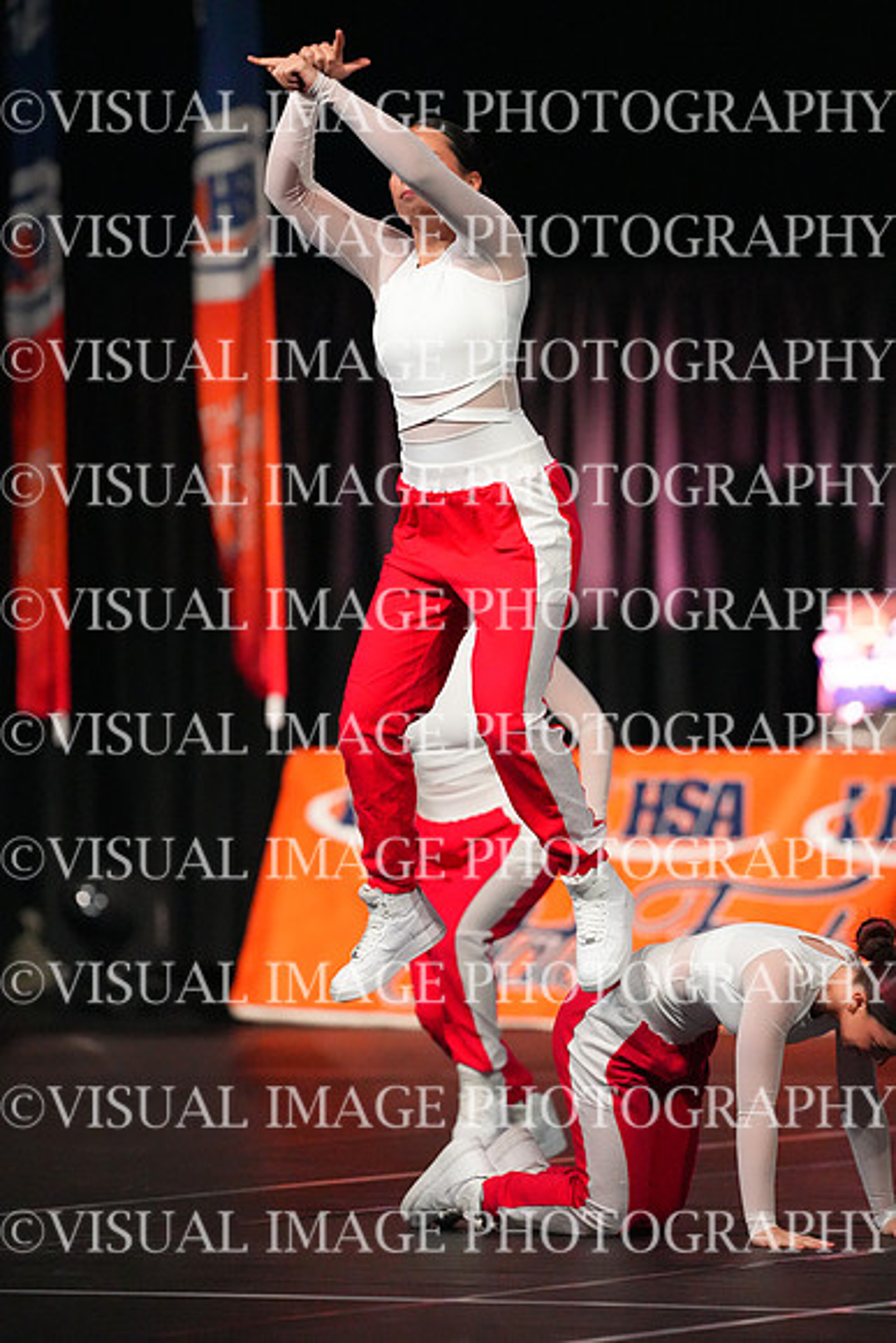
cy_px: 672
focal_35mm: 300
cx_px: 448
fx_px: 11192
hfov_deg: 4.6
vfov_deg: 6.9
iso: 16000
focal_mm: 300
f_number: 3.5
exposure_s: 1/1250
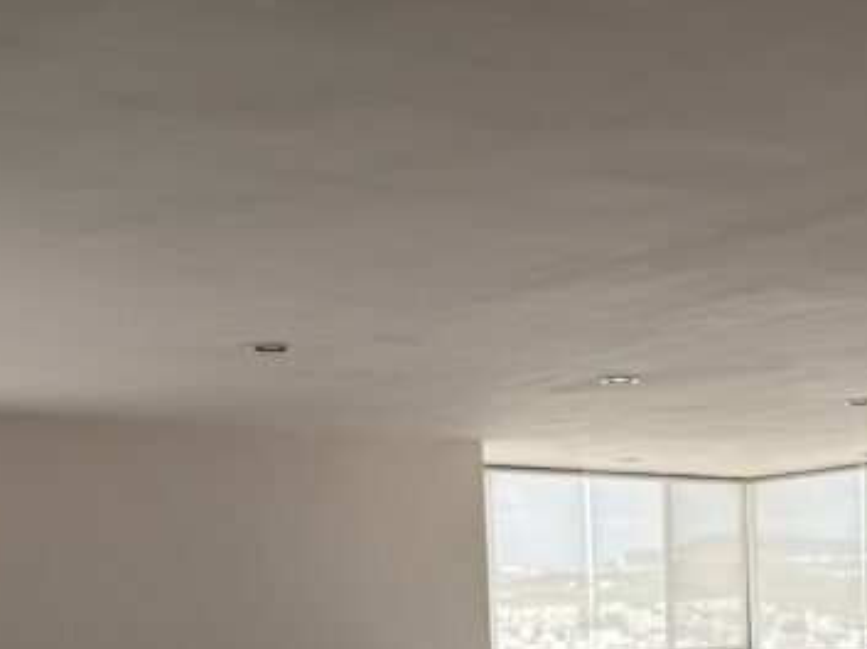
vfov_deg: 23.4
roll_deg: +2.5
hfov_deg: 31.8
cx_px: 707
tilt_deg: -2.9
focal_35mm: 59
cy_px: 691
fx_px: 1476
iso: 80
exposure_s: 1/201
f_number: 1.6
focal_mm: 5.96
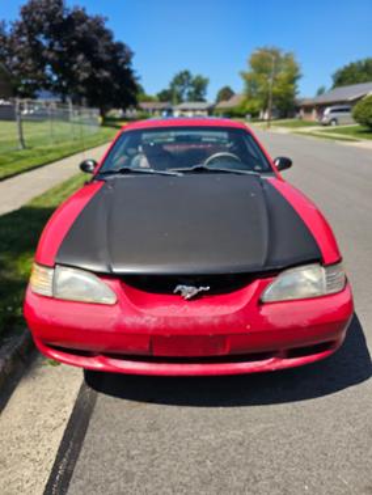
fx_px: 329
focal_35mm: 23
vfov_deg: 73.9
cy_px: 248
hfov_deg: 58.9
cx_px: 186
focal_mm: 6.3
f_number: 1.7
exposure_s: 1/1073
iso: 20
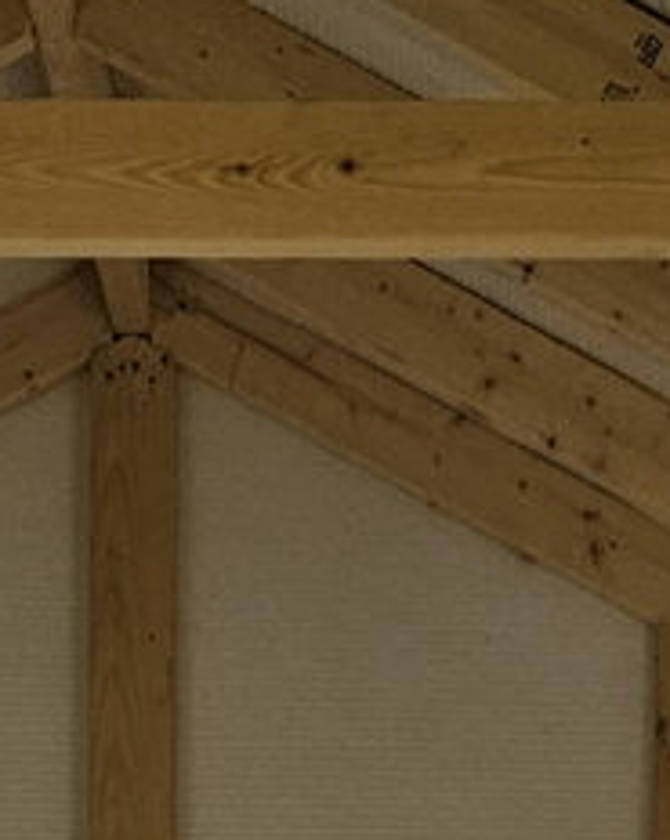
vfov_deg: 10.7
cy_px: 1984
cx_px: 427
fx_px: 3850
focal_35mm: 155
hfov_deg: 9.9
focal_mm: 5.4
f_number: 1.8
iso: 40
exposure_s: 1/239
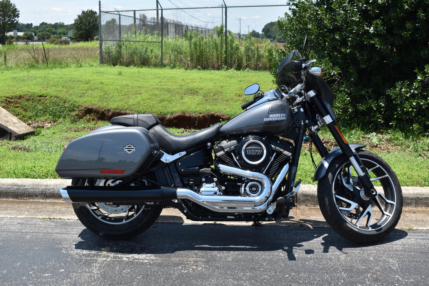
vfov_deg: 30.8
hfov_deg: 45.0
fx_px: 518
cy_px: 143
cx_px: 214
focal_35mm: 44
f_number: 8
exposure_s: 1/250
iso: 100
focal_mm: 29
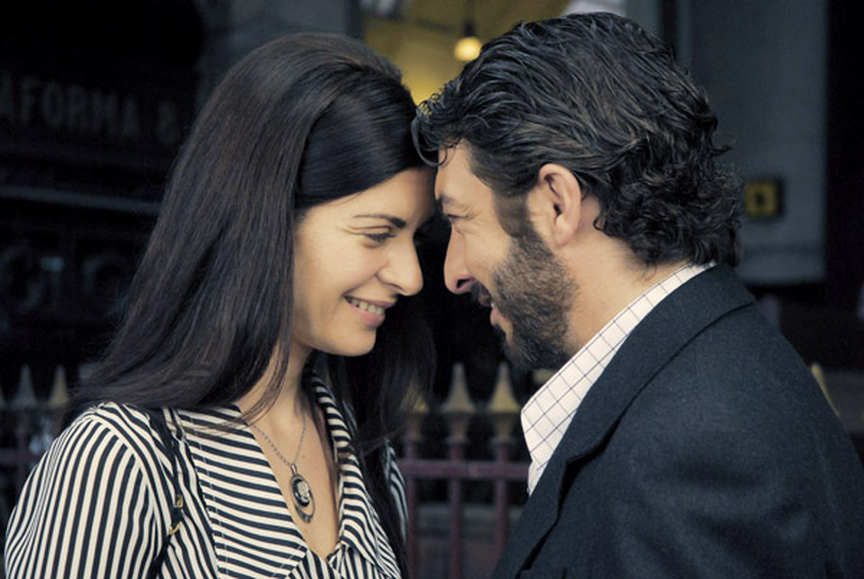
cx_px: 432
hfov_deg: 21.9
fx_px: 2235
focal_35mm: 93
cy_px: 290
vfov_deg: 14.8
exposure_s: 1/100
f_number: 5
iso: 640
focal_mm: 62
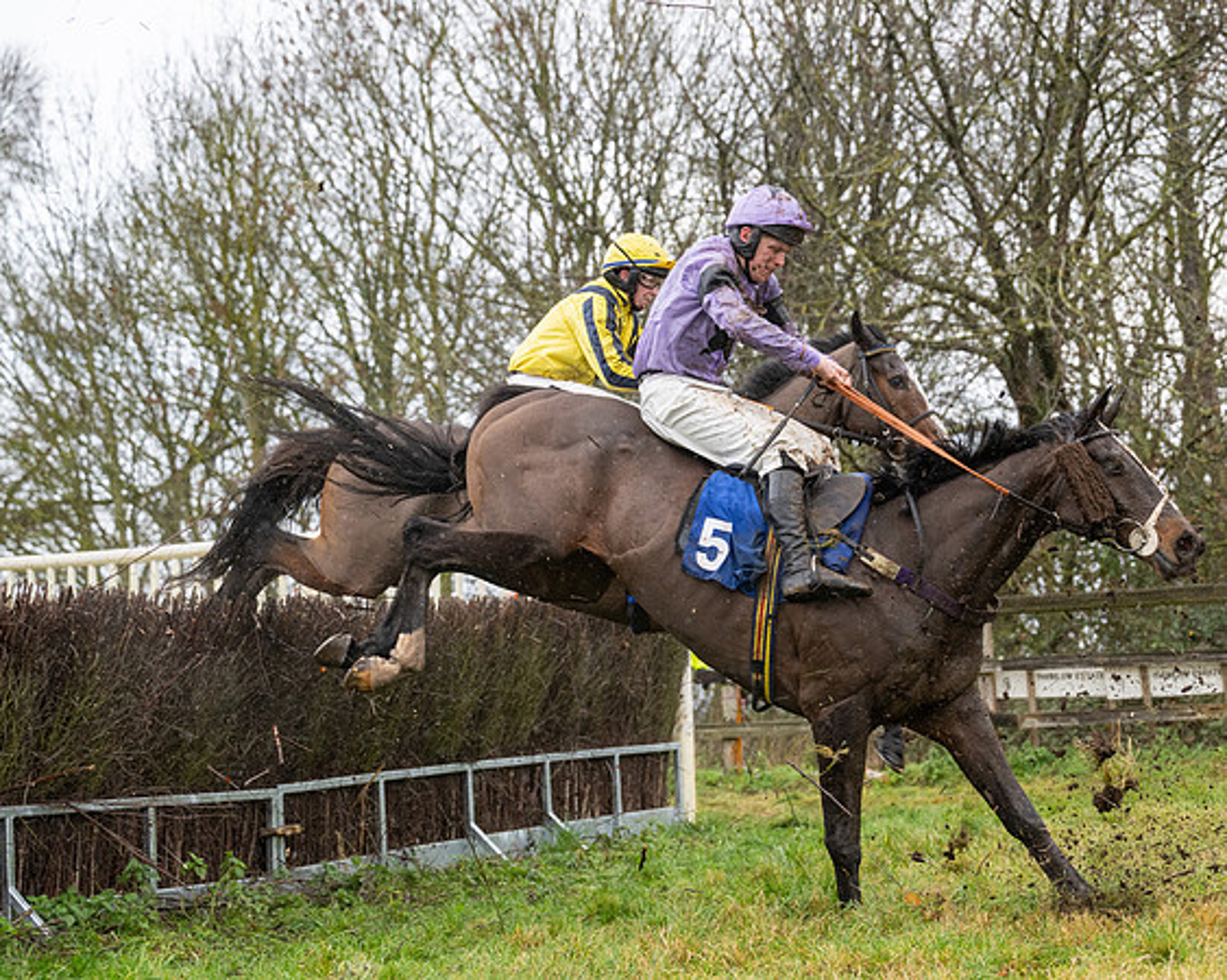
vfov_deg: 19.4
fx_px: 2862
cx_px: 635
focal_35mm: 79
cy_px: 490
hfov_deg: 24.2
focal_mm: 70
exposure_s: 1/1250
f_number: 4
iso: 800
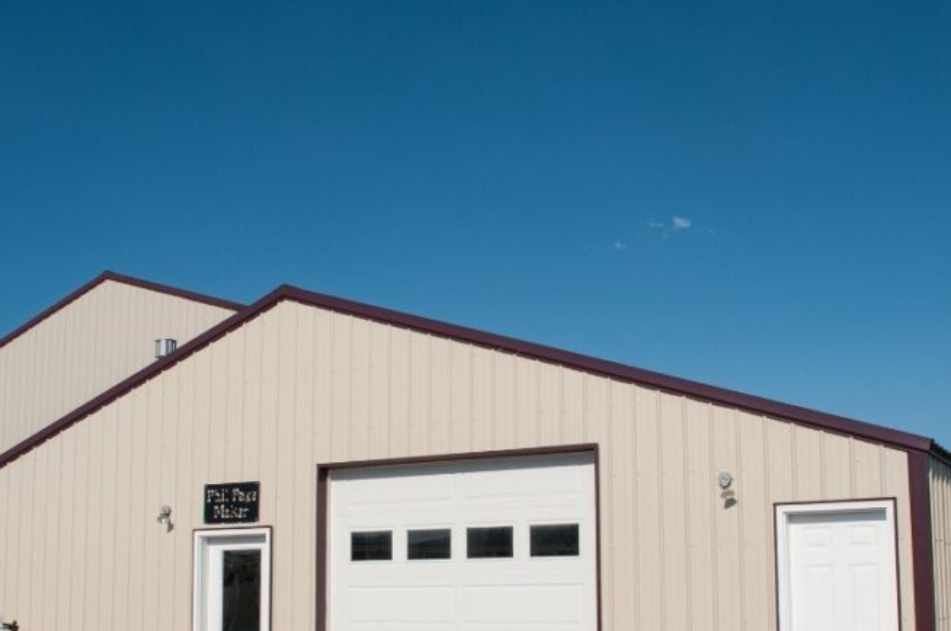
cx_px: 480
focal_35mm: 47
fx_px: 1240
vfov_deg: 28.2
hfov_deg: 42.0
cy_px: 462
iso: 200
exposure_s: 1/800
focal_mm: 20
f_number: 9
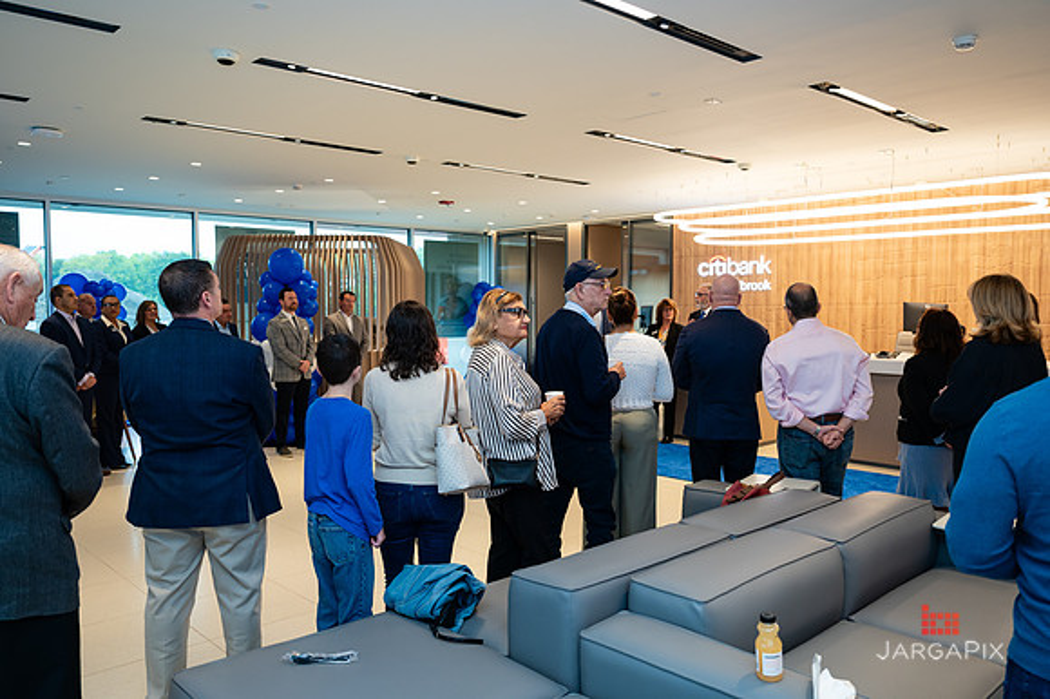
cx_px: 525
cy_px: 350
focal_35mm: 28
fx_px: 816
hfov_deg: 65.5
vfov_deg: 46.4
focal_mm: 27.5
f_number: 3.5
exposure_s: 1/200
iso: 640
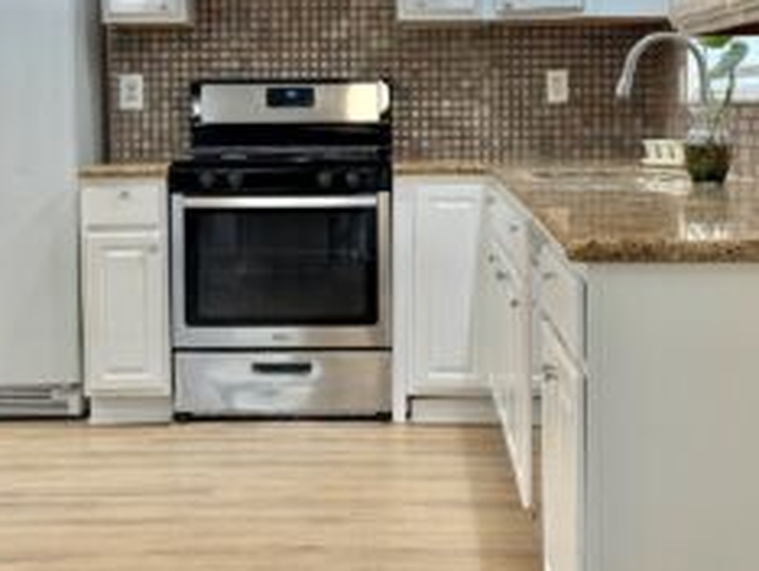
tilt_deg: -2.8
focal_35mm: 82
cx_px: 350
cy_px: 159
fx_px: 1800
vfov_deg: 17.9
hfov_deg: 23.8
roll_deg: -0.1
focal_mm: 6.76
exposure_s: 1/60
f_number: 1.78
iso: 50
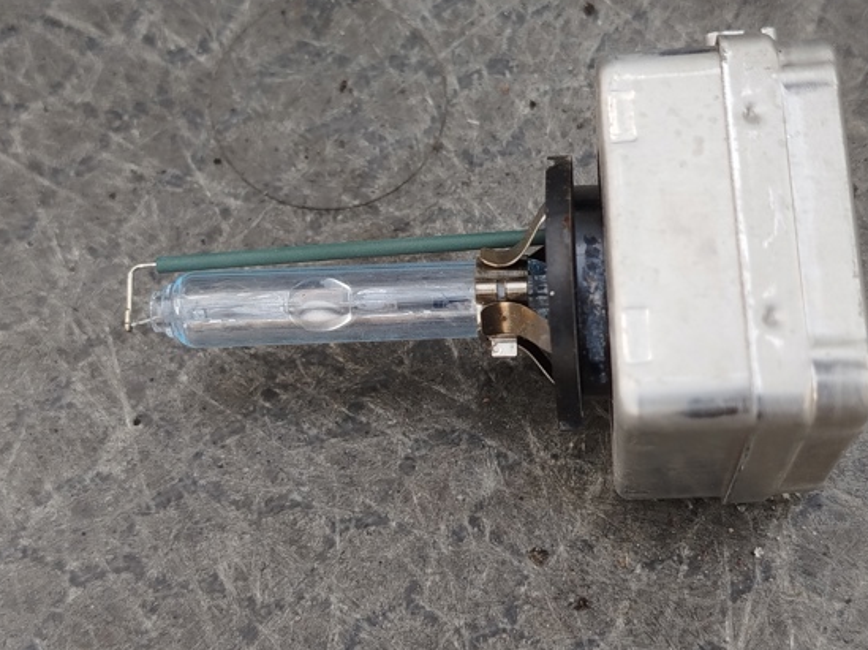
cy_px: 332
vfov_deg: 26.1
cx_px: 459
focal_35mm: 56
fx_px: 1403
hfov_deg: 34.4
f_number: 1.7
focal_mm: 5.31
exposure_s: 1/100
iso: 64
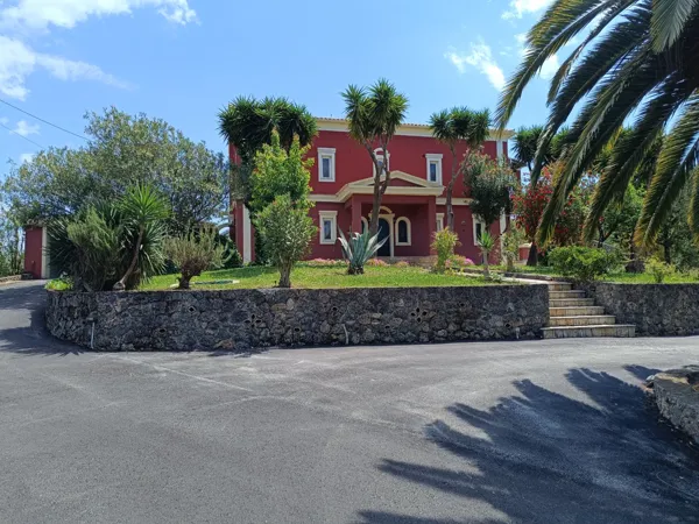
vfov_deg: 56.8
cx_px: 350
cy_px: 262
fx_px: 485
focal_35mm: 24
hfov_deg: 71.6
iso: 53
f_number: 1.88
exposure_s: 1/1012
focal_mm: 5.59
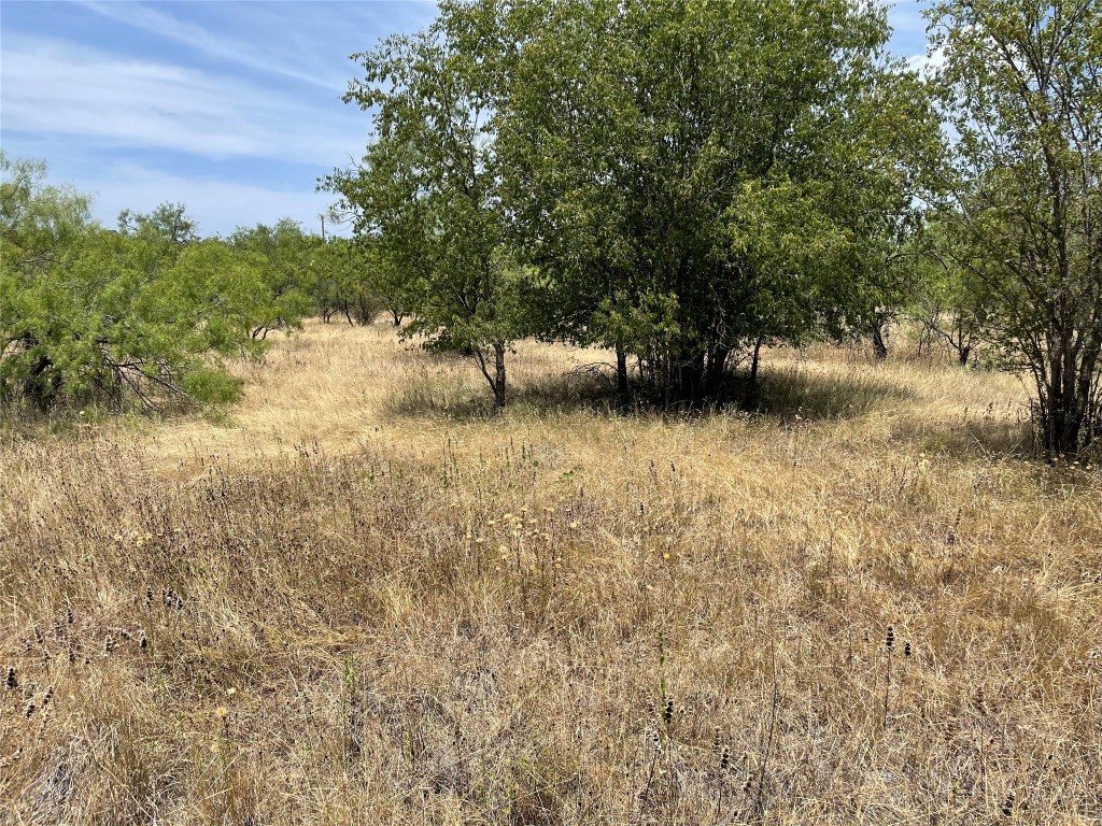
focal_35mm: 26
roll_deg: +1.1
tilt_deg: -8.2
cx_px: 551
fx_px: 828
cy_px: 413
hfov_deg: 67.3
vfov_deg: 53.1
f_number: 1.6
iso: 32
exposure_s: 1/2959
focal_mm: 4.2
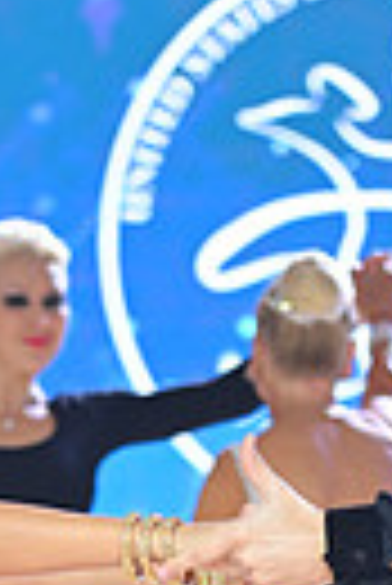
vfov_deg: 4.0
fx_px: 8405
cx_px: 282
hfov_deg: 2.7
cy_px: 945
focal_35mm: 516
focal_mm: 116
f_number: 4
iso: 2000
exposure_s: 1/250
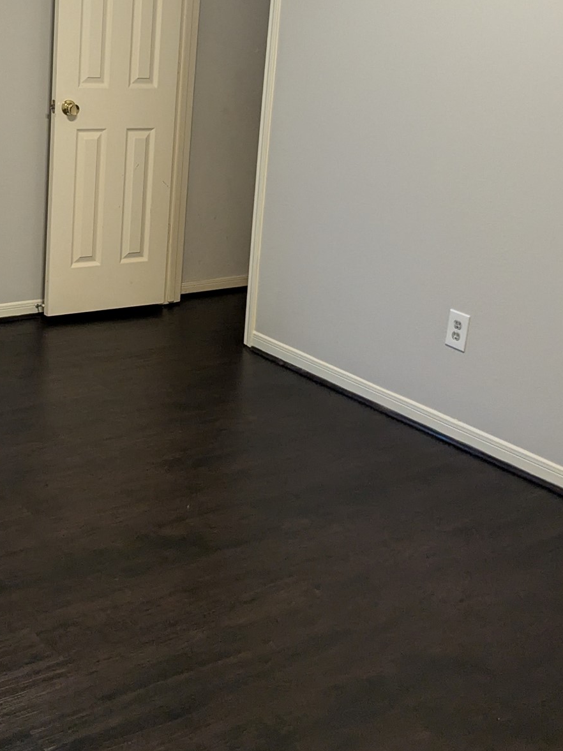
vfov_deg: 39.5
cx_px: 145
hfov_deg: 30.4
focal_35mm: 47
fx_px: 1020
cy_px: 203
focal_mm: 4.38
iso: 369
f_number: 1.73
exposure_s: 1/120
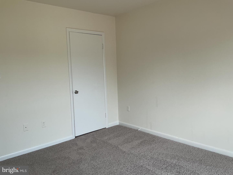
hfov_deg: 61.7
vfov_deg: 48.2
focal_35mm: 29
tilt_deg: -4.7
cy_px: 88
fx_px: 195
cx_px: 116
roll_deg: +1.8
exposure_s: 1/120
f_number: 1.8
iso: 20
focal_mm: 3
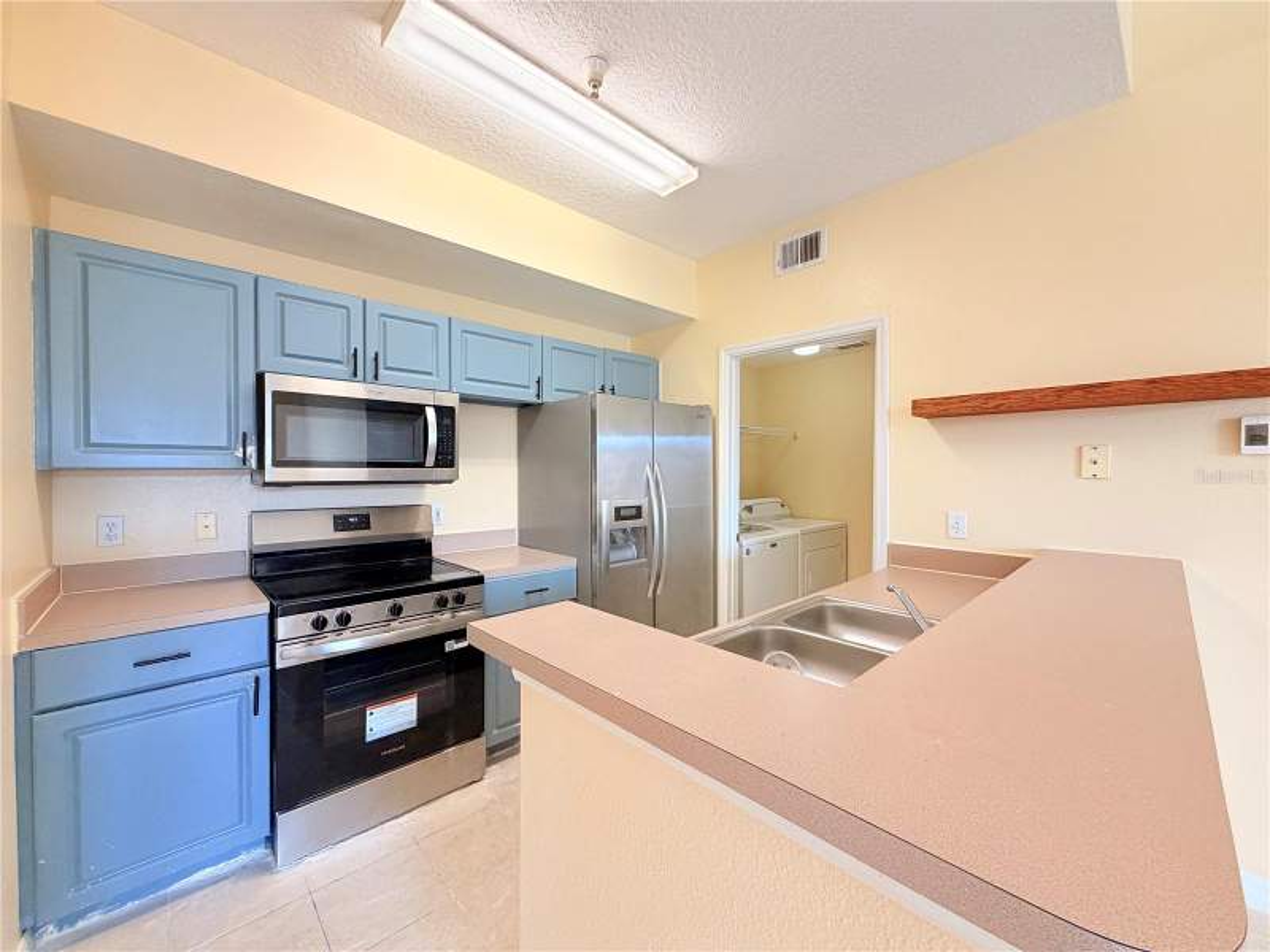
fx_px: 514
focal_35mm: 14
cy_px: 476
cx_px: 635
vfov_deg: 85.7
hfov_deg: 102.1
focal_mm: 2.22
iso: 200
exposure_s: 1/120
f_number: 2.2
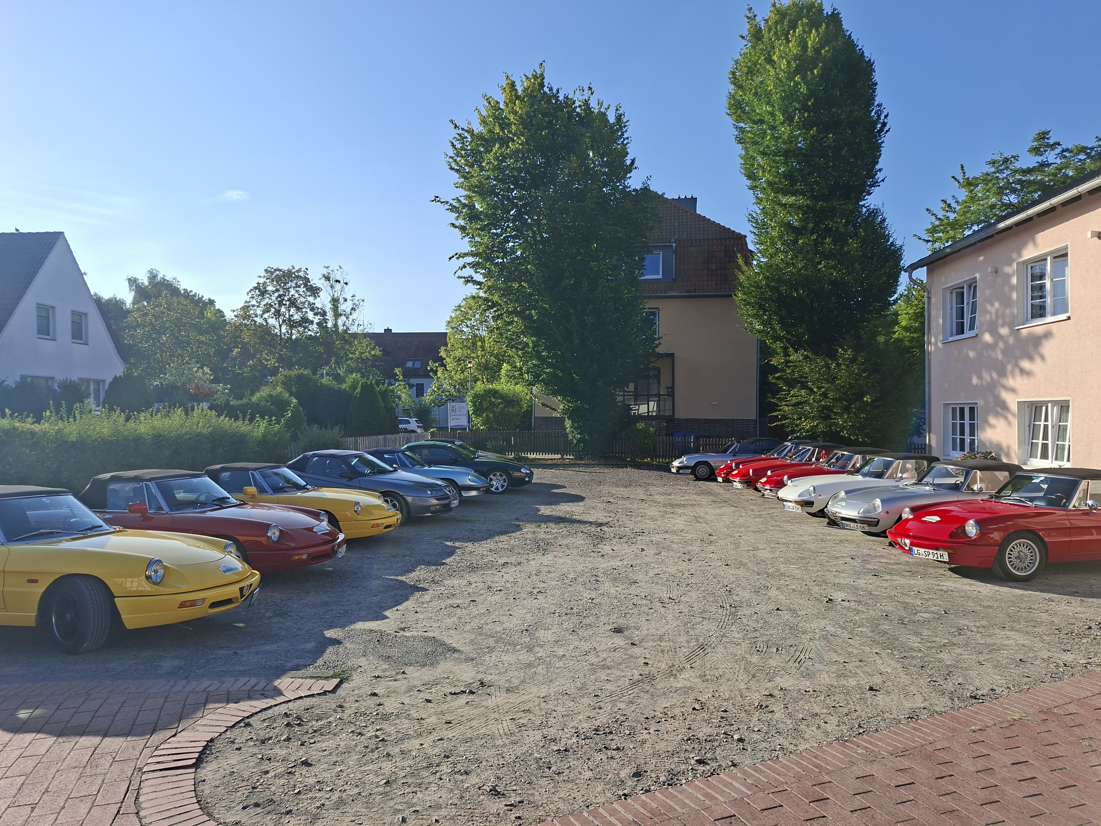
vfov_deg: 58.9
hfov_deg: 73.9
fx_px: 732
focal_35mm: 23
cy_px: 413
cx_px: 550
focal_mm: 5.54
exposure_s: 1/2825
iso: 50
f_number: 1.8
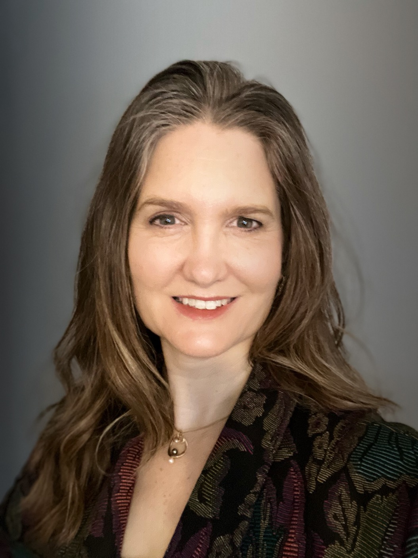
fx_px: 483
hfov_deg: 46.8
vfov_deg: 60.0
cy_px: 279
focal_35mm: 30
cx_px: 209
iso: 800
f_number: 2.2
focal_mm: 2.71
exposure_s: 1/30
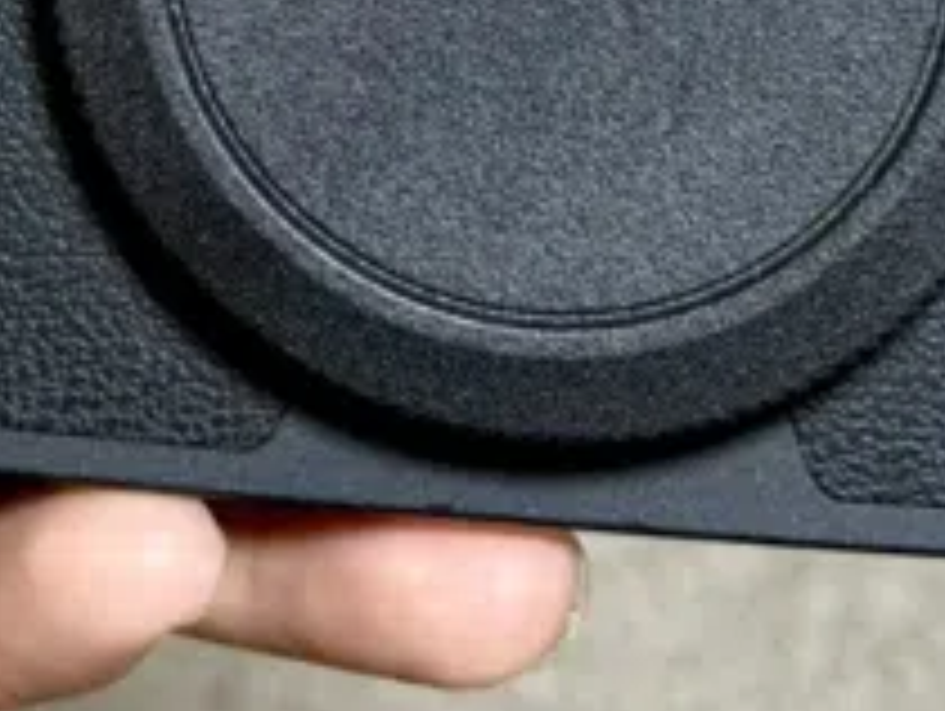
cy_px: -189
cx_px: 270
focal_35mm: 146
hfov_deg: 13.5
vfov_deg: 10.0
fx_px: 3990
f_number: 1.78
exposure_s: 1/50
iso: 200
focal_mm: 6.76
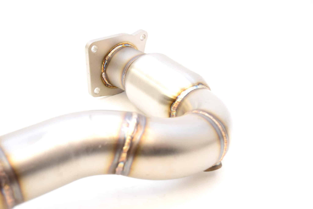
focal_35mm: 51
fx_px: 444
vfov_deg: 26.5
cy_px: 104
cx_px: 156
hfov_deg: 38.9
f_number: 5.6
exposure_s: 1/125
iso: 400
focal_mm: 34
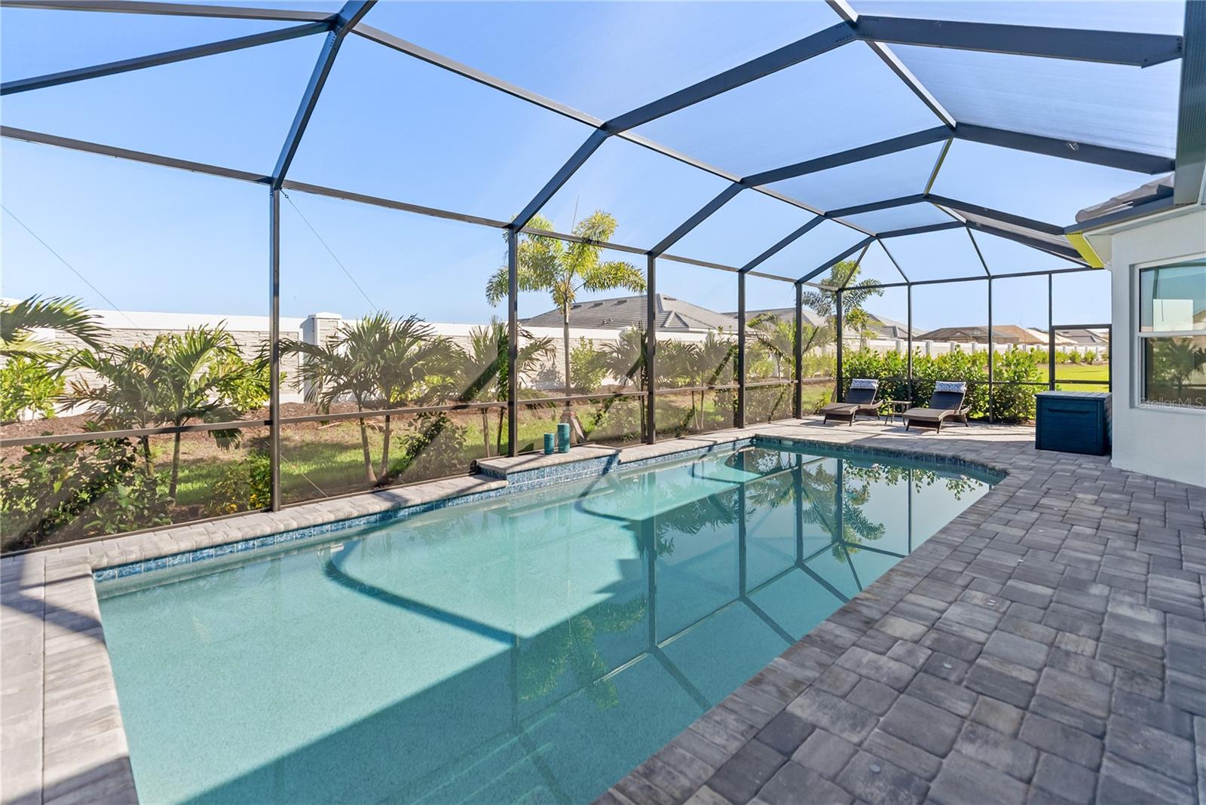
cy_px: 402
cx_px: 603
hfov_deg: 96.7
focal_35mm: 16
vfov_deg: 73.8
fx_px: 536
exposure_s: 1/1000
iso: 250
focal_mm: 16
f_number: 2.8
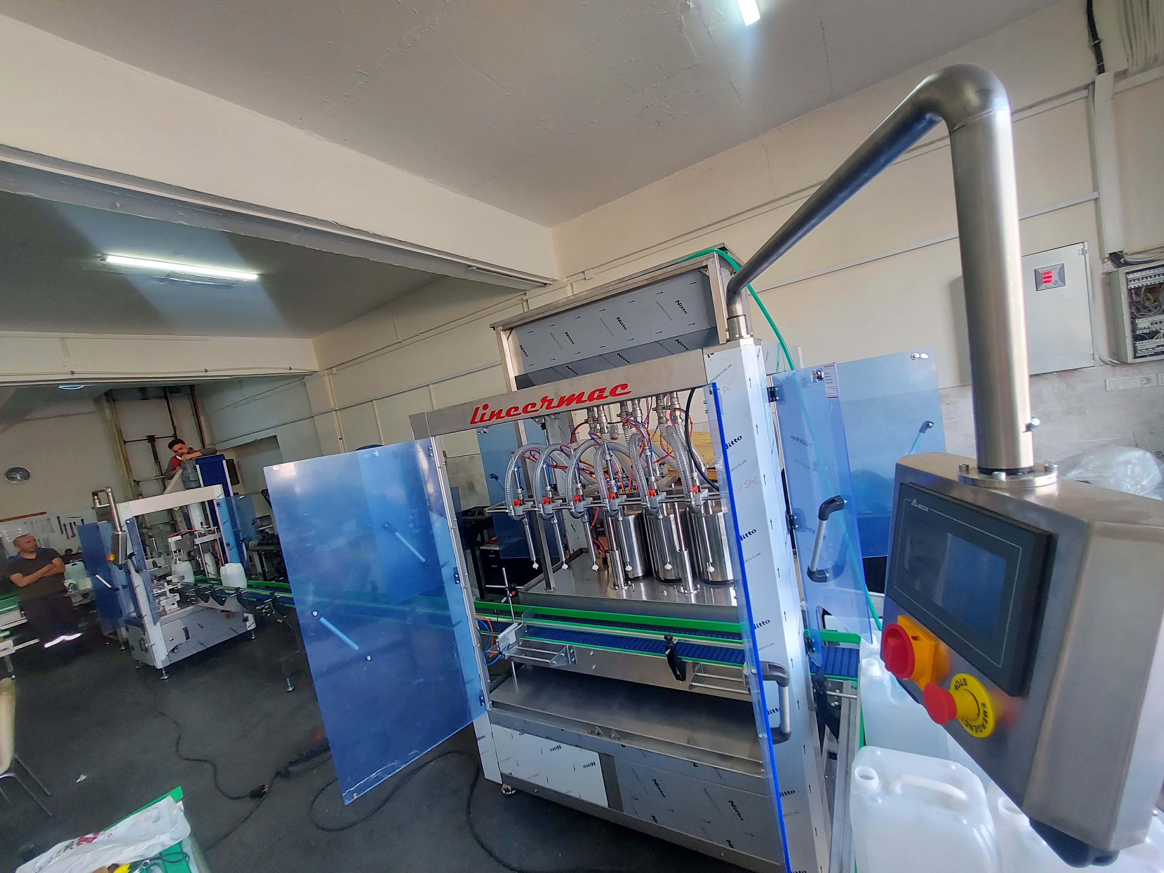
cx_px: 582
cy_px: 436
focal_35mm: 13
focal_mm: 1.74
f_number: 2.2
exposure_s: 1/50
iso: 80
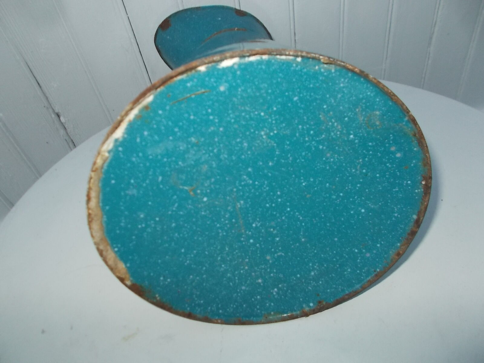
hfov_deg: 67.3
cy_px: 182
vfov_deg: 53.1
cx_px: 242
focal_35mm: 26
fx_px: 364
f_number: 3.2
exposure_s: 1/25
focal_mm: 4.6
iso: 200
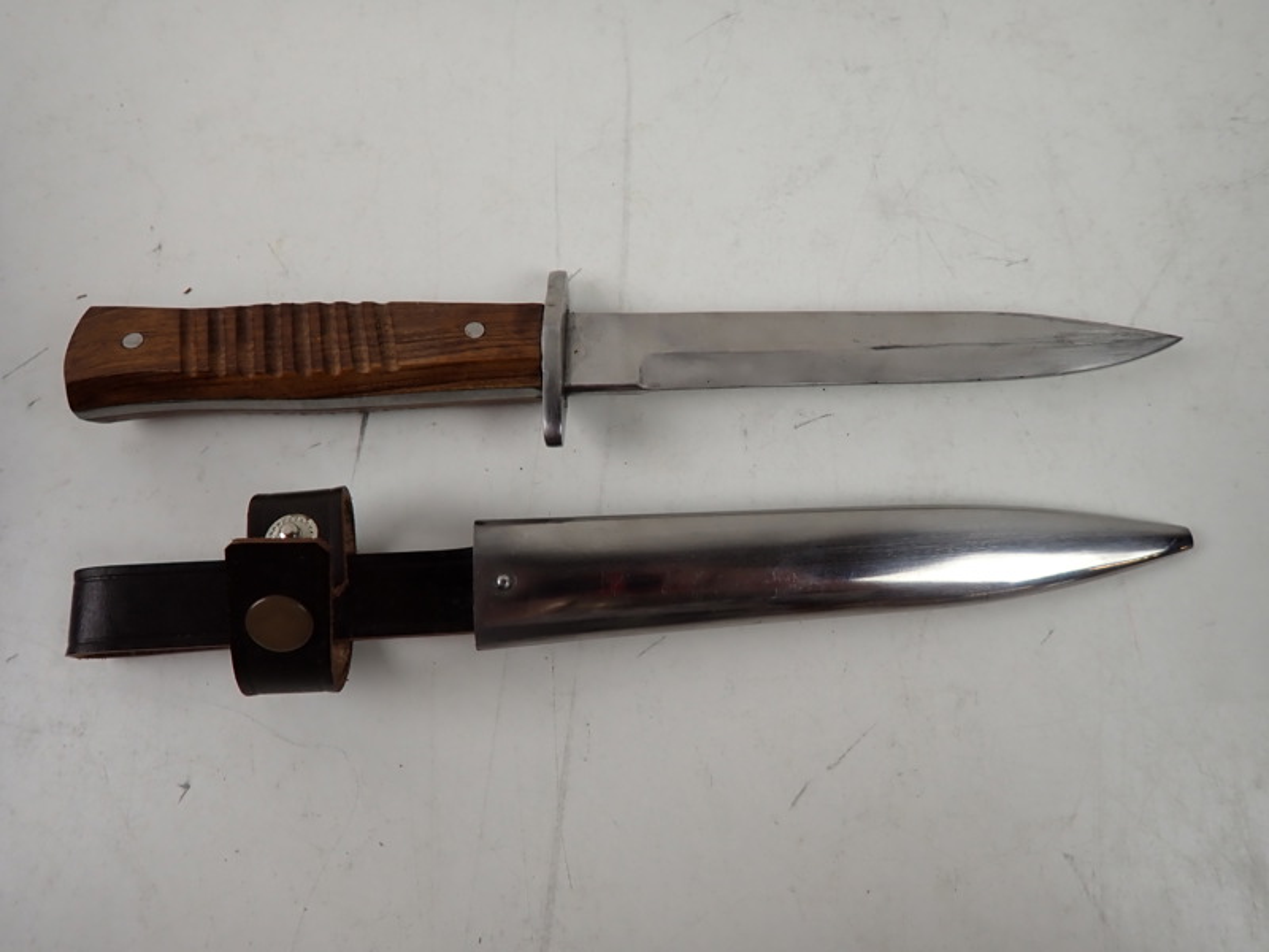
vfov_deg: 68.7
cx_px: 634
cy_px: 476
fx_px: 697
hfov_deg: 84.7
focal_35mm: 19
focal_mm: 3.33
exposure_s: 1/125
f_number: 2
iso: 125
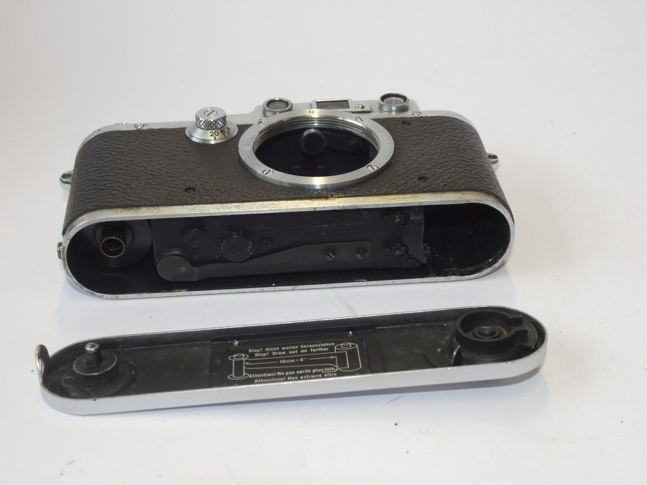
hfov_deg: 32.2
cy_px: 242
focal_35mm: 60
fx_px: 1121
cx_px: 324
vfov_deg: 24.4
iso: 800
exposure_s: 1/60
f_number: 10
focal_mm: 30
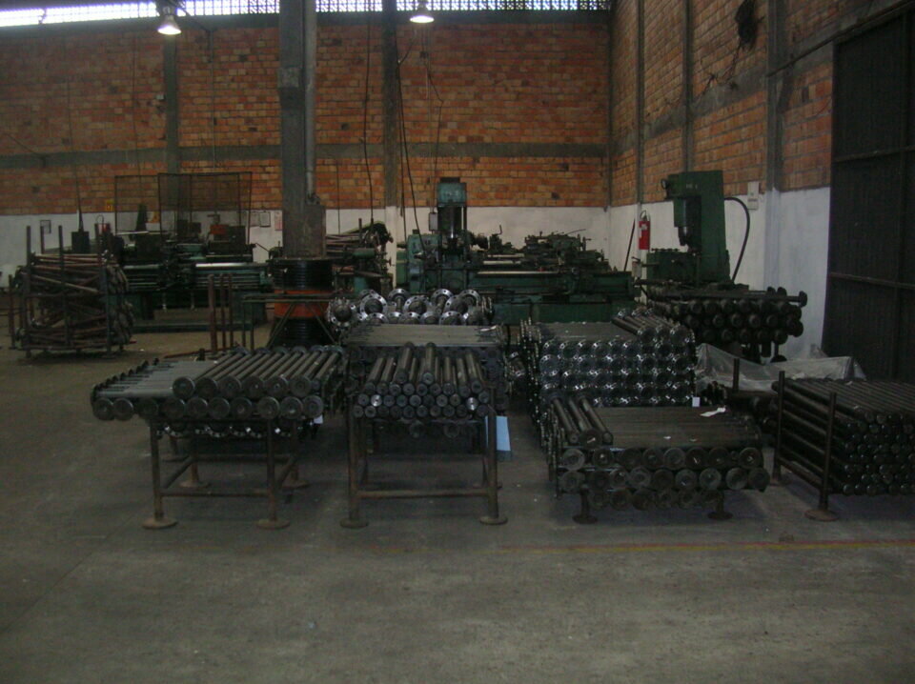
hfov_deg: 52.7
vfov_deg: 40.6
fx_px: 924
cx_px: 458
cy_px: 342
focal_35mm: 35
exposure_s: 1/60.1
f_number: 2.8
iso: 200
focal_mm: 5.8
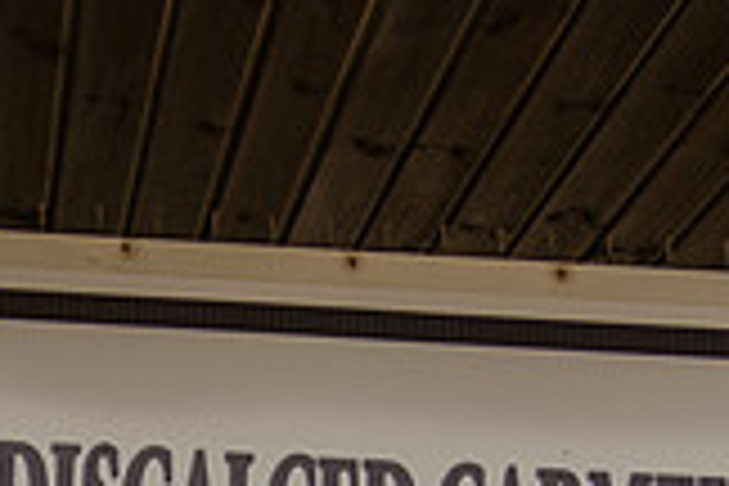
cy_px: 817
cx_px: 198
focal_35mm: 125
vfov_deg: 10.4
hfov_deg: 16.3
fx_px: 2531
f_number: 3.5
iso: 100
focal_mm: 35
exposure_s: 1/400
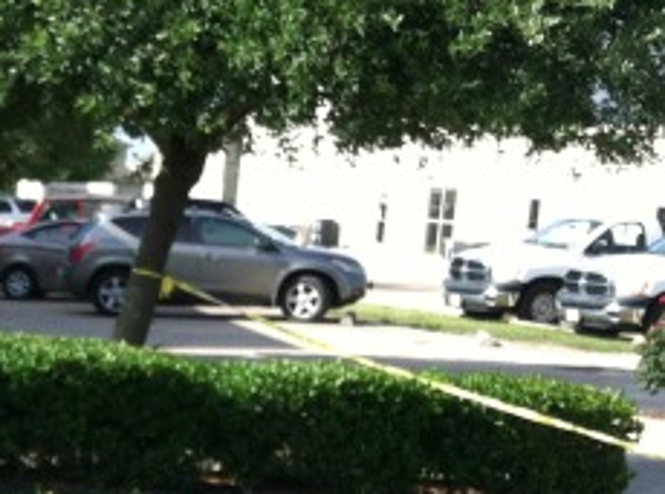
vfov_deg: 11.7
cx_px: -419
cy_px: 646
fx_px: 2336
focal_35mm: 122
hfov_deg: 14.7
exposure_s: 1/469
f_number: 2.8
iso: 80
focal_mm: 3.85
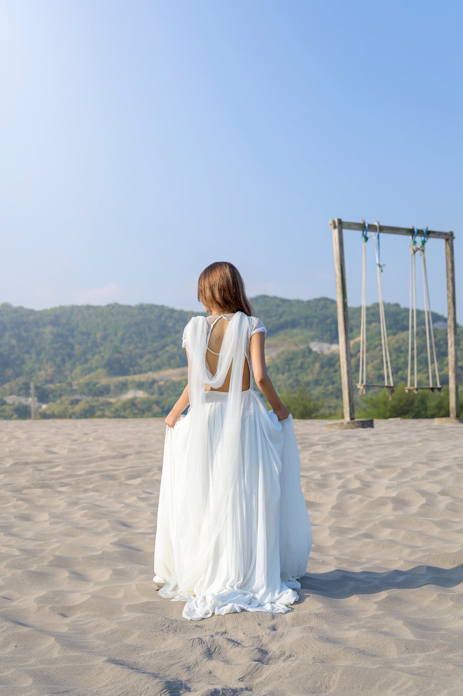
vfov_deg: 41.1
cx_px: 232
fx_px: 927
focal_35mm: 48
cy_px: 348
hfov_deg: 28.0
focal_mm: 48
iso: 100
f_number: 4
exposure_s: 1/1000
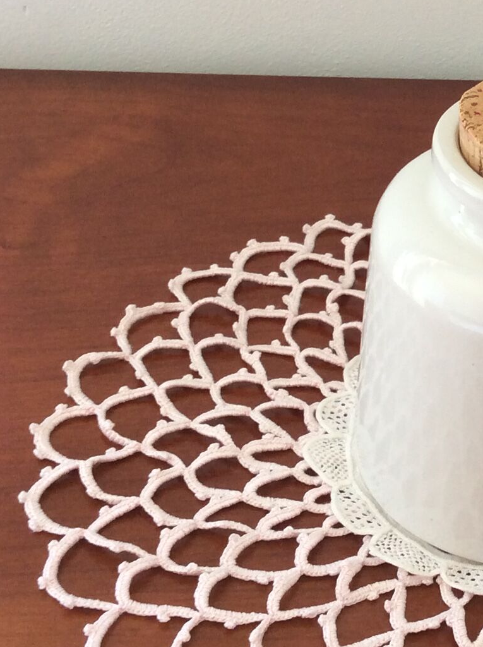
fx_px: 1511
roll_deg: -7.2
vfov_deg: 24.0
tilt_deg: -31.9
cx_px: 549
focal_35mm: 81
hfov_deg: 17.5
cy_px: 186
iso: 50
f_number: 2.4
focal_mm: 3.3
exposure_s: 1/25
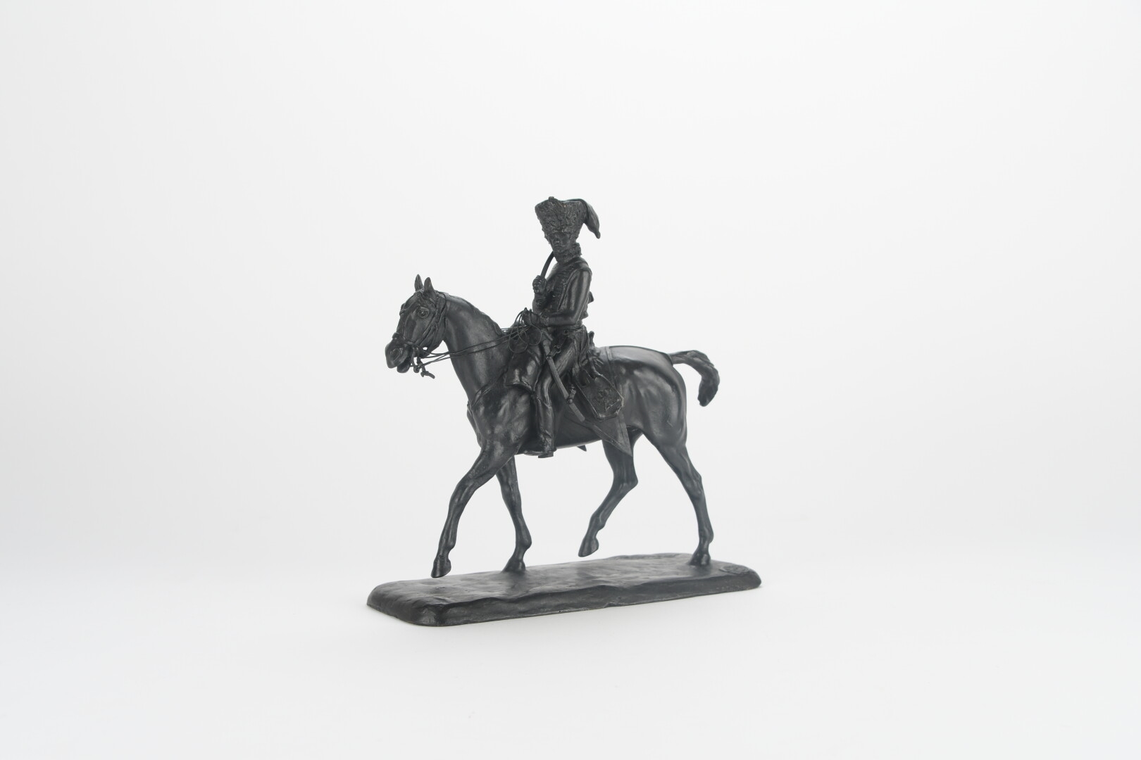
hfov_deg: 33.4
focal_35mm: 60
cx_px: 570
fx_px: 1902
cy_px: 380
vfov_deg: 22.6
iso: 100
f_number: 6.3
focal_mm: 40
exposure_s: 1/200
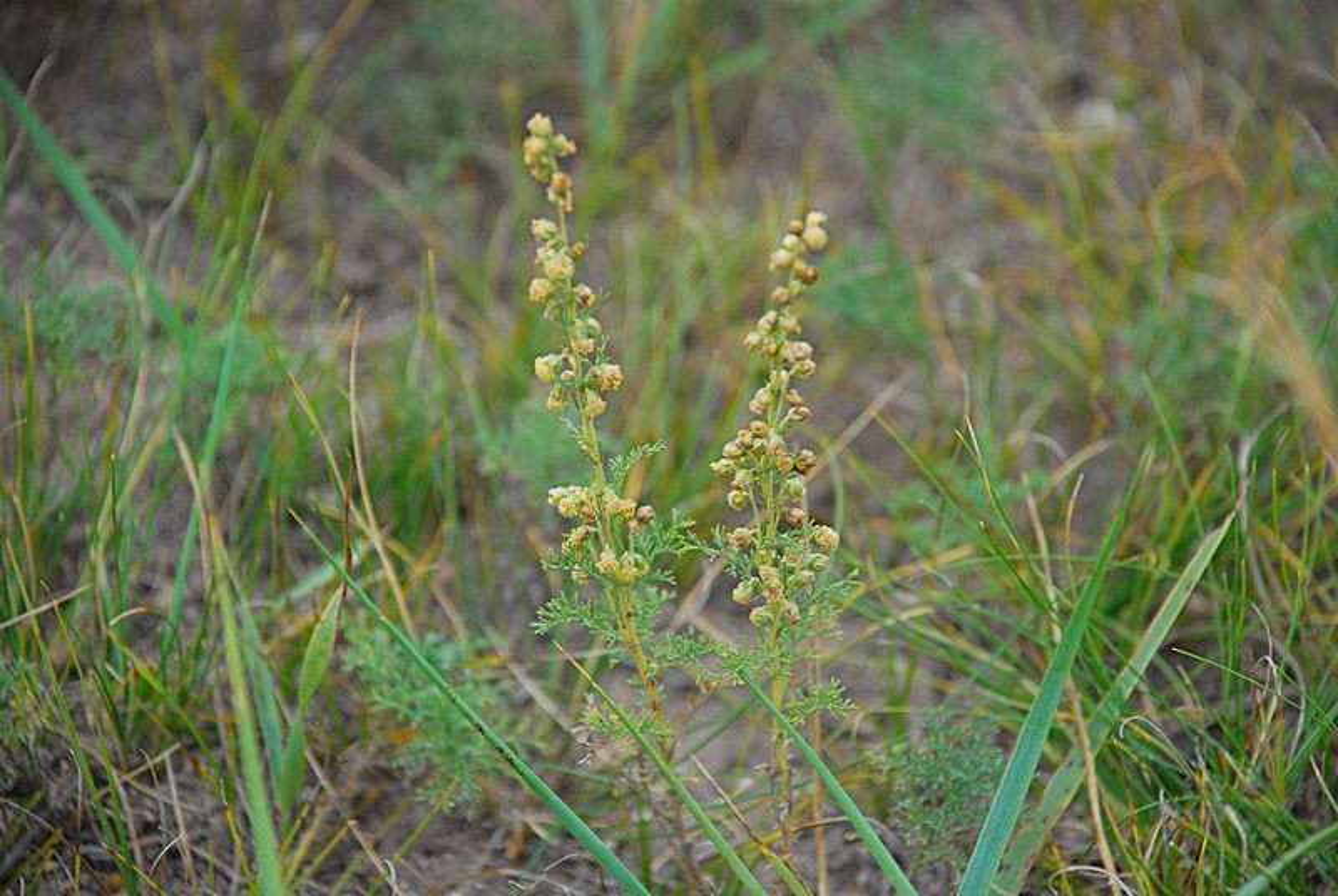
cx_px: 669
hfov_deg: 10.1
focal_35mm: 202
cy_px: 448
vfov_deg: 6.8
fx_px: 7537
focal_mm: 135
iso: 400
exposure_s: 1/500
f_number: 6.3
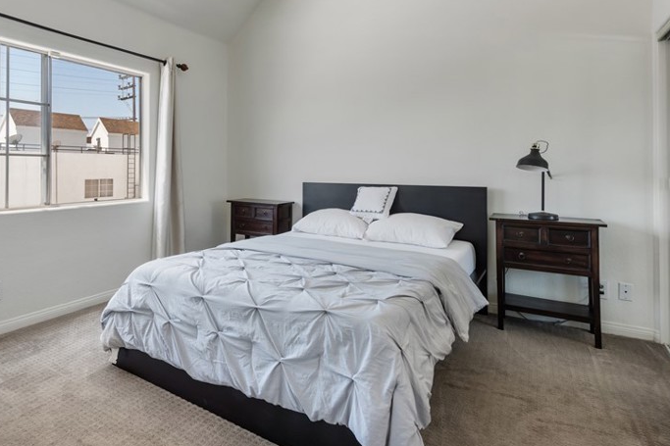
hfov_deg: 80.7
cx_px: 285
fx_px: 391
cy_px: 159
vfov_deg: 58.5
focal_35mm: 21
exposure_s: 1/45
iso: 400
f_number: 11
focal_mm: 14
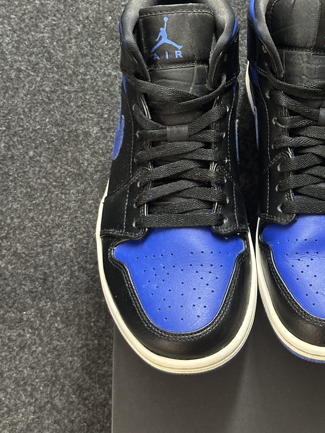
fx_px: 914
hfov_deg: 20.0
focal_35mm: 73
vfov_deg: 26.6
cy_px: 154
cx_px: 241
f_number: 1.78
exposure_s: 1/27
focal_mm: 6.86
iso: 640
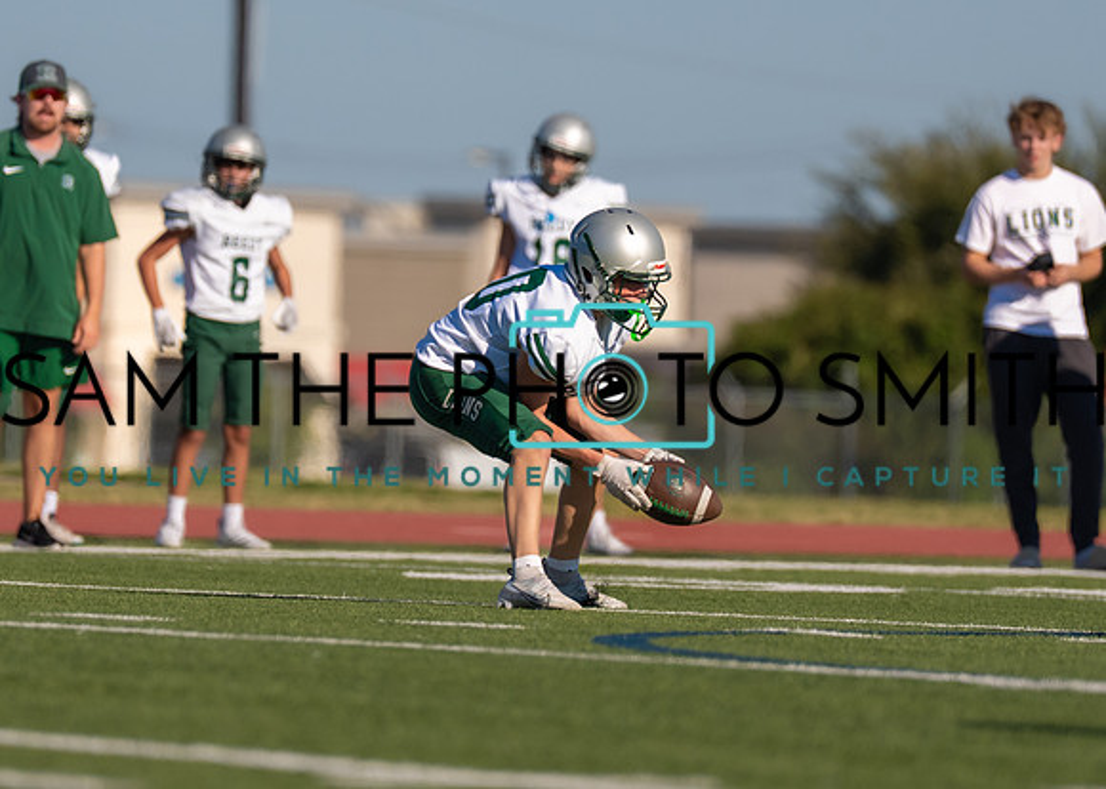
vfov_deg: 2.8
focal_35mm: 516
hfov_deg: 3.9
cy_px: 323
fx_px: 16198
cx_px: 532
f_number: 2.8
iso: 200
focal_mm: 200
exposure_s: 1/6400
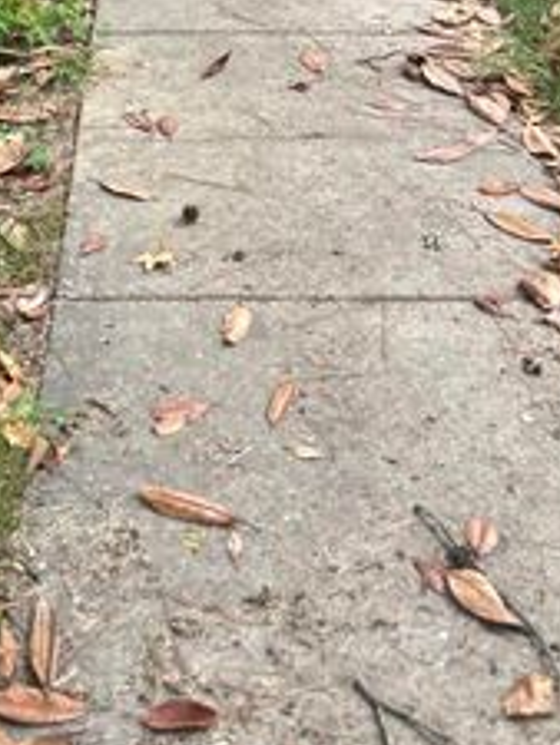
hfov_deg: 18.8
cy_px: -127
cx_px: 53
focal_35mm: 77
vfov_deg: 23.4
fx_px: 1659
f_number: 1.5
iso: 125
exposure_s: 1/121
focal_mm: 5.7
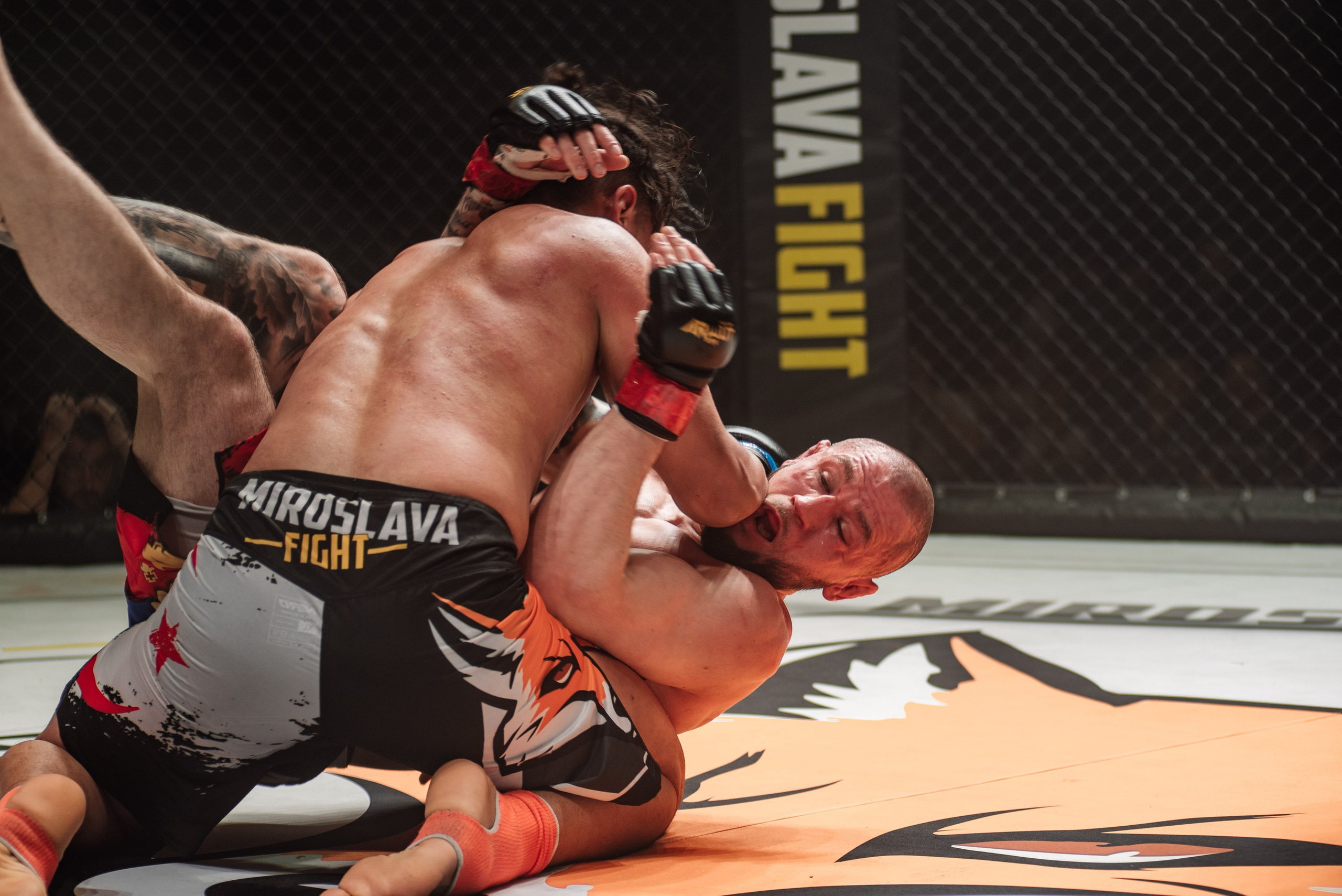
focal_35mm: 80
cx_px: 671
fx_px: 2983
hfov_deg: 25.4
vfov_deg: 17.1
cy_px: 448
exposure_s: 1/320
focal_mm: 80
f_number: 4
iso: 220
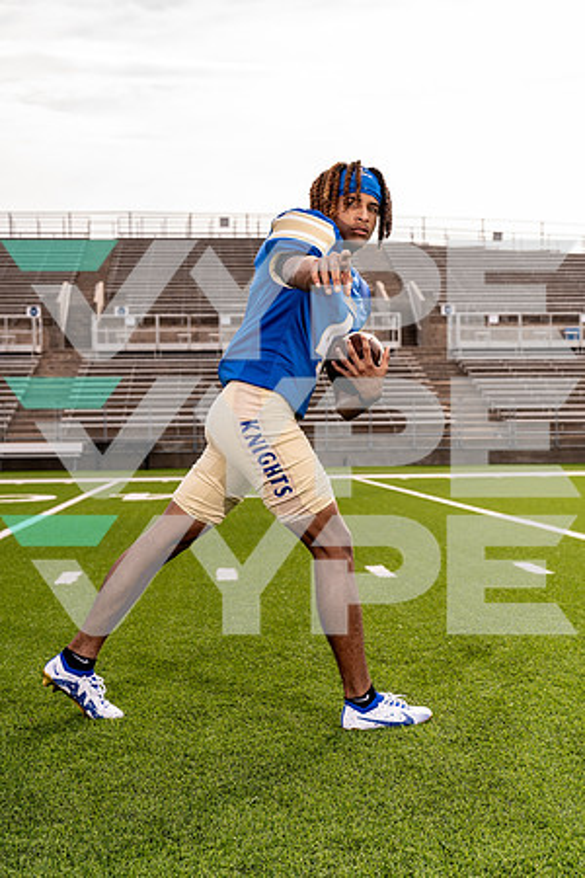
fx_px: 1267
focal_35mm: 52
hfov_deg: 26.0
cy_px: 439
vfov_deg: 38.2
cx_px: 292
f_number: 5.6
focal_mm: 52
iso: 100
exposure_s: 1/250
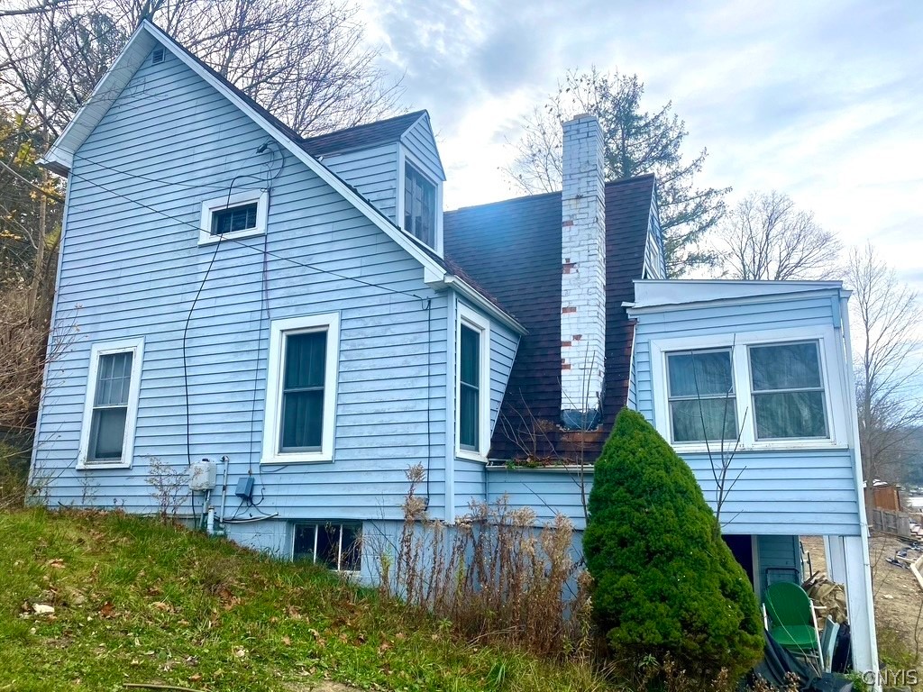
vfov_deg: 53.1
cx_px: 462
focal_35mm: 26
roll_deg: +0.4
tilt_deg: +11.8
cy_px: 346
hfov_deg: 67.3
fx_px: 693
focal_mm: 4.25
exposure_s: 1/1779
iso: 32
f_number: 1.8
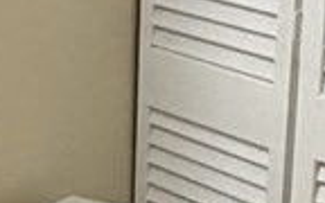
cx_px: 165
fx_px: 1399
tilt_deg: -17.3
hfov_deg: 13.2
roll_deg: -1.8
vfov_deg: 8.3
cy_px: 117
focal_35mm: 158
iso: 250
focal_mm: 2.22
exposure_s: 1/60
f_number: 2.2
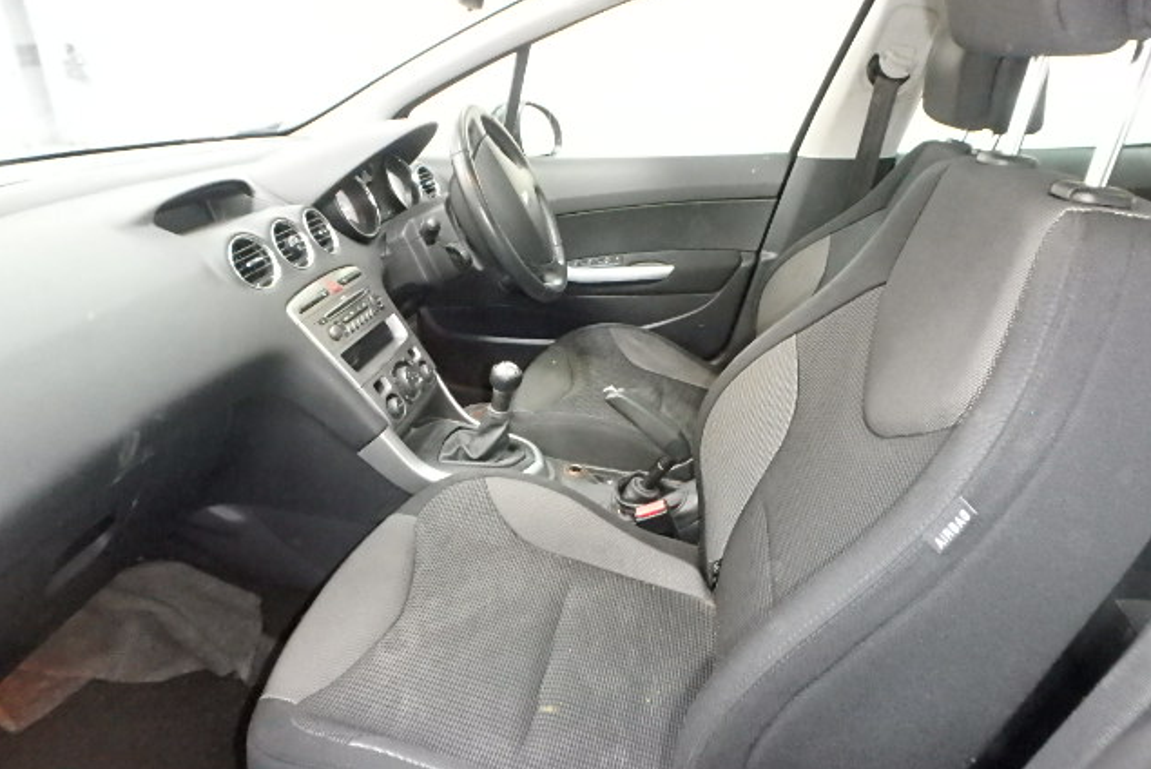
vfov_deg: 57.3
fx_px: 704
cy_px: 383
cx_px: 575
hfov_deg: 78.6
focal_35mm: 22
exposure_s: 1/20
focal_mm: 3.7
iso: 1600
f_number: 3.5
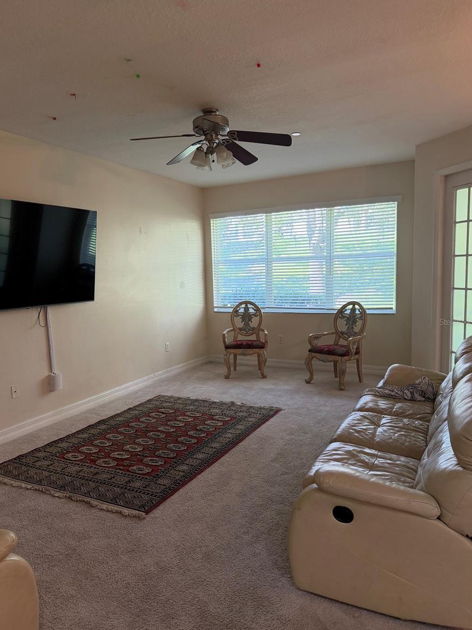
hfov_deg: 54.9
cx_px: 232
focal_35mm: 25
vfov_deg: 69.4
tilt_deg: -6.6
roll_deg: +2.3
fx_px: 455
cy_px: 322
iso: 250
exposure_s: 1/120
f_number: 1.78
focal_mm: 6.76
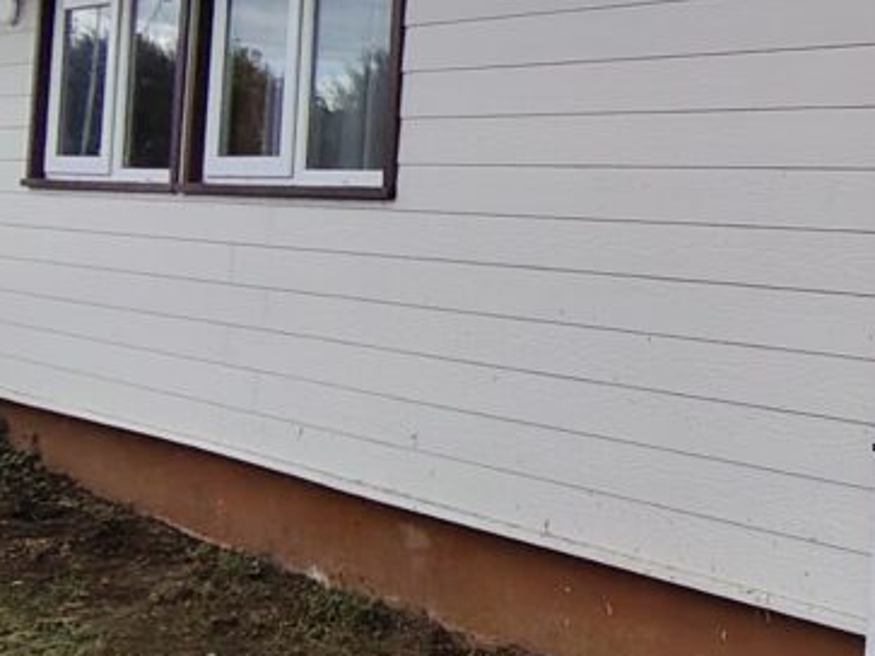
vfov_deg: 29.9
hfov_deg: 32.2
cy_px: 191
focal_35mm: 48
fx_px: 1213
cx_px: 1075
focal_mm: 1.43
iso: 100
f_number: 2.2
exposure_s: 1/1057
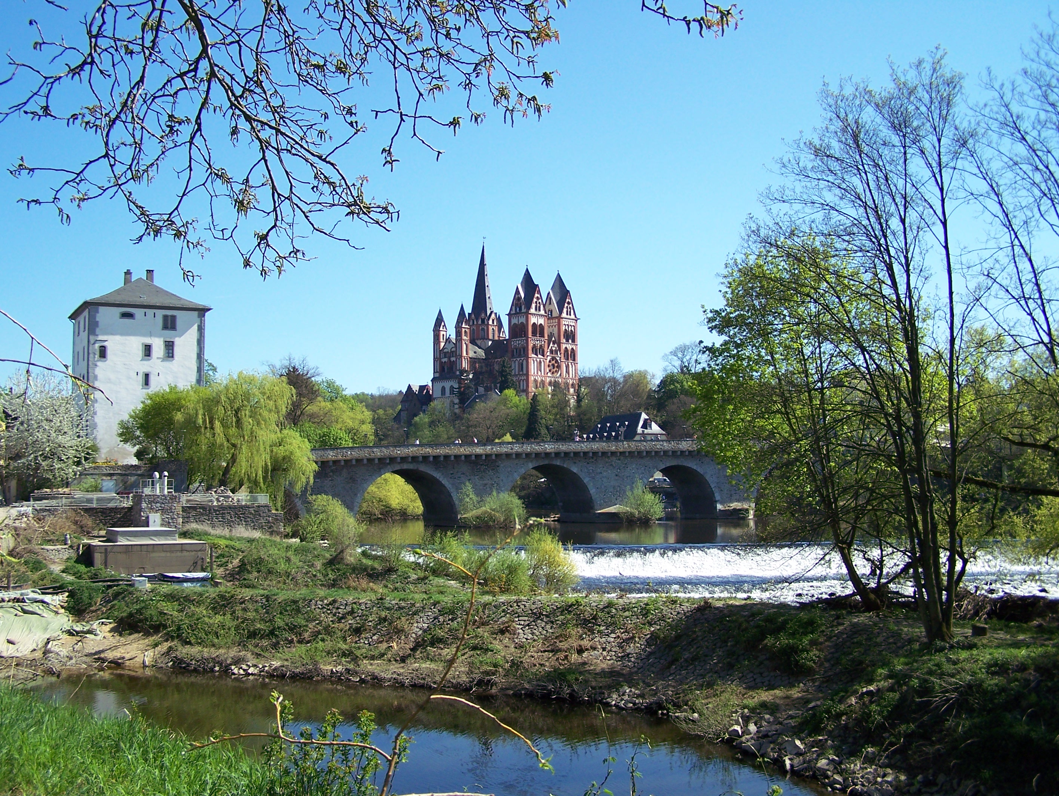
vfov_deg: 37.8
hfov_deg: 48.9
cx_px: 530
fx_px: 1163
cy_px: 398
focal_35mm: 38
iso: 80
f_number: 2.8
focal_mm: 6.3
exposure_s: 1/800
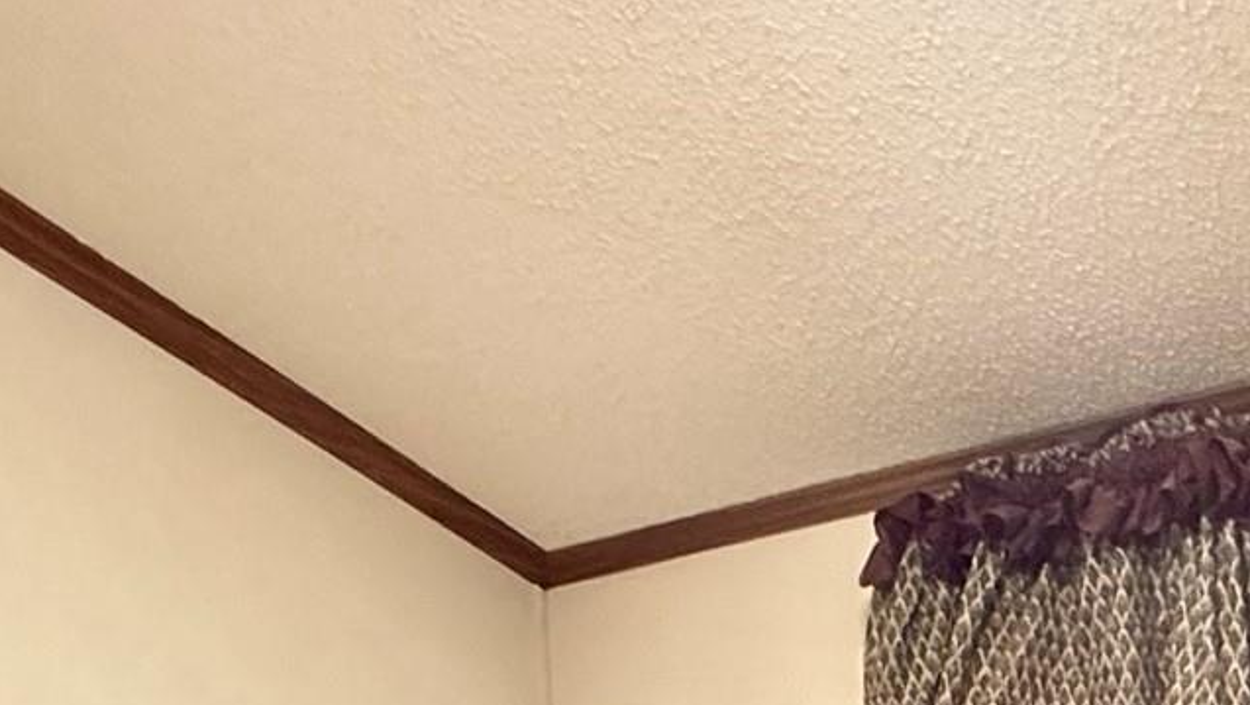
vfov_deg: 18.4
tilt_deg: -6.6
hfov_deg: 41.1
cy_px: 1316
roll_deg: +1.6
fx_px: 1625
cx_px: 907
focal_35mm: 49
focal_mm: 2.22
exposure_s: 1/40
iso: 1000
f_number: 2.2
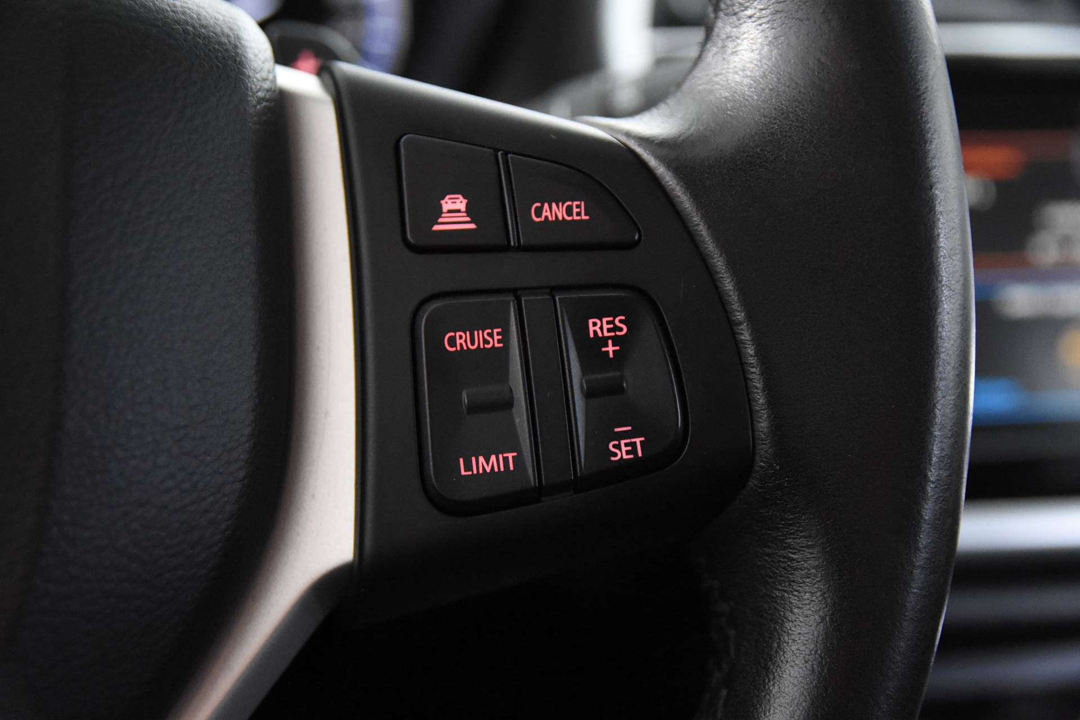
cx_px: 540
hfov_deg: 35.1
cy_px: 360
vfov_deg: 23.8
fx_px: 1710
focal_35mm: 57
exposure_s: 1/60
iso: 5600
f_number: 3.5
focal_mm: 38
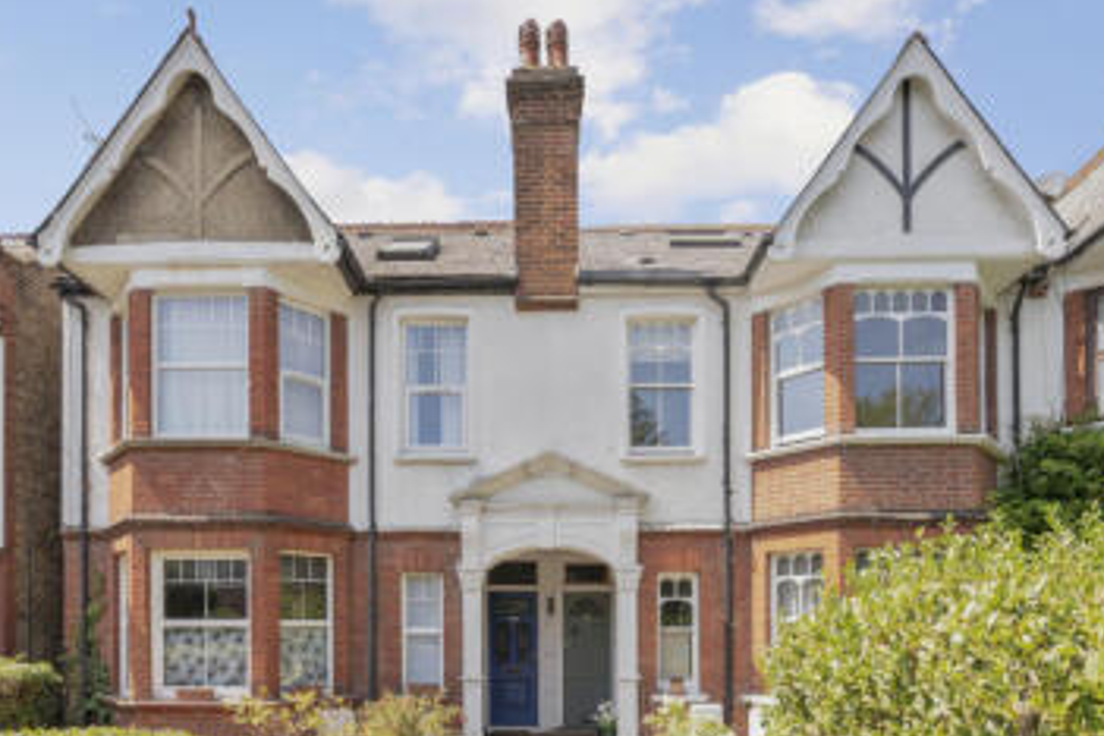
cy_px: 442
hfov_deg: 86.9
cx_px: 563
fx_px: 583
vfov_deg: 64.0
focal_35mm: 19
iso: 200
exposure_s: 1/160
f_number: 8
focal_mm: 14
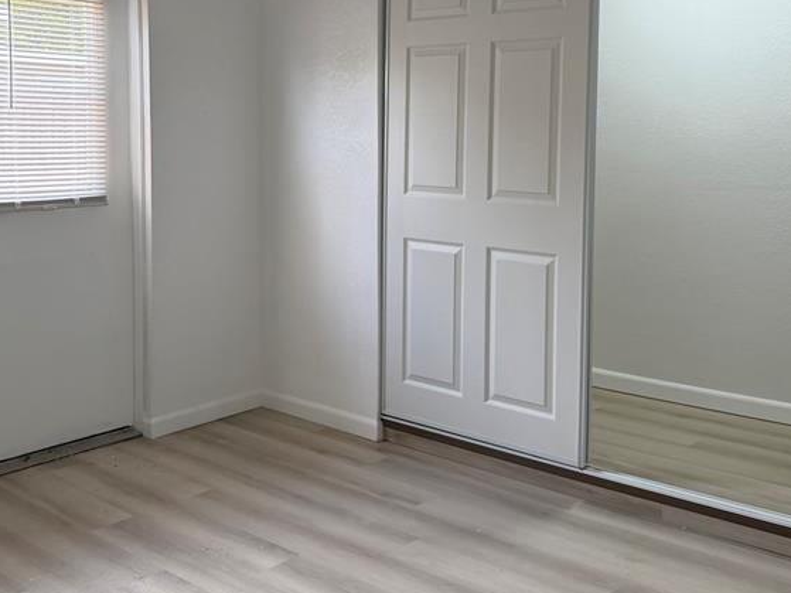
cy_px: 195
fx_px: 1005
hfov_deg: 42.4
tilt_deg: -3.1
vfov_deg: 32.6
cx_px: 267
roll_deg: +1.2
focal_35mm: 44
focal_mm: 6.76
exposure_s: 1/204
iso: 125
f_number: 1.78
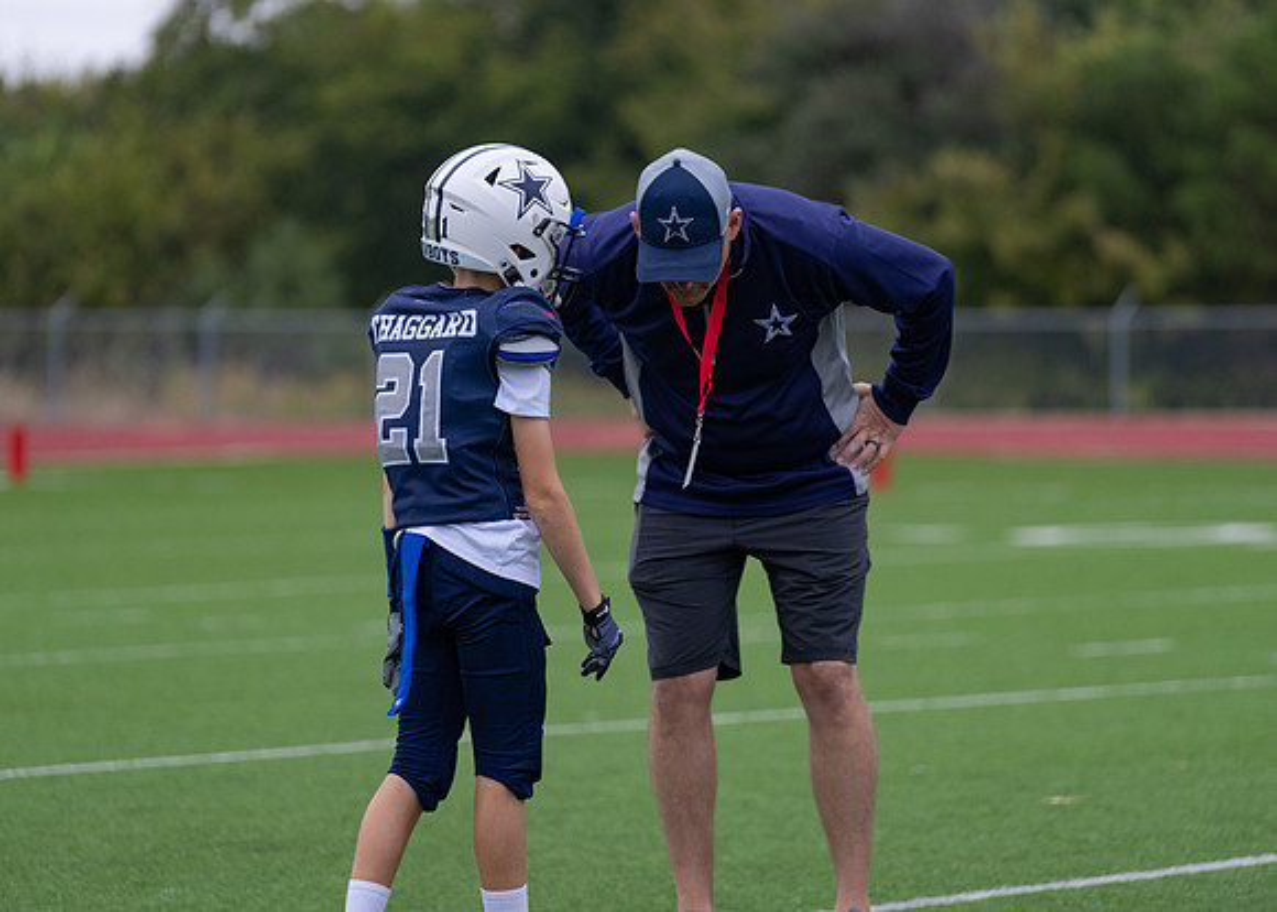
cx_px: 642
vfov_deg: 7.9
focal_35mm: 183
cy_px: 417
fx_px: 6633
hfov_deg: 11.0
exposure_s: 1/1000
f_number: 2.8
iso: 640
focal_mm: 158
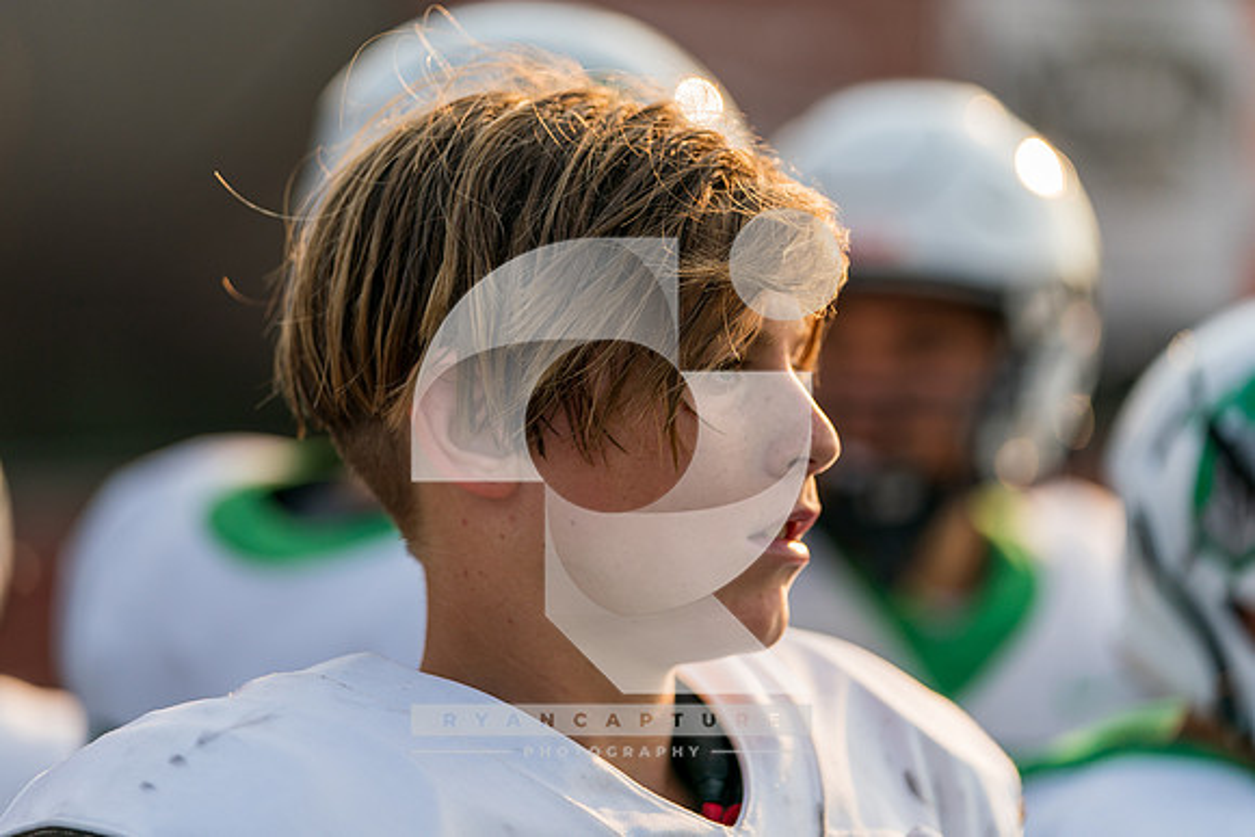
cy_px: 389
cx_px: 583
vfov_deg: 9.5
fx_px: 5039
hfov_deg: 14.2
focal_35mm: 145
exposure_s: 1/2000
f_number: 2.8
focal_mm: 135
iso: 250
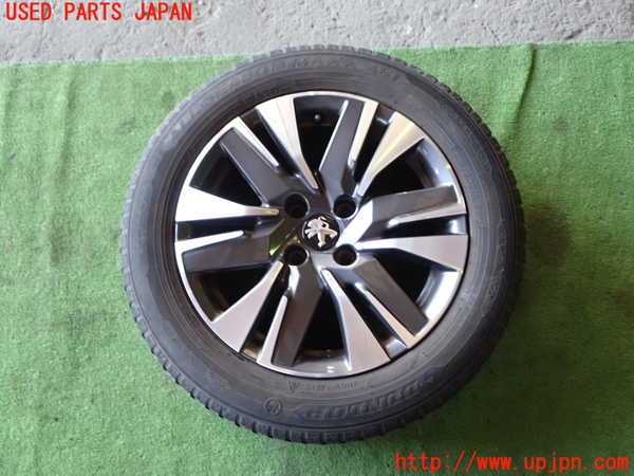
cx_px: 317
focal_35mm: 36
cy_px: 238
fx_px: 659
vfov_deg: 39.7
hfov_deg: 51.4
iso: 200
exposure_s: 1/40
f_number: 2.5
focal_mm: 6.37
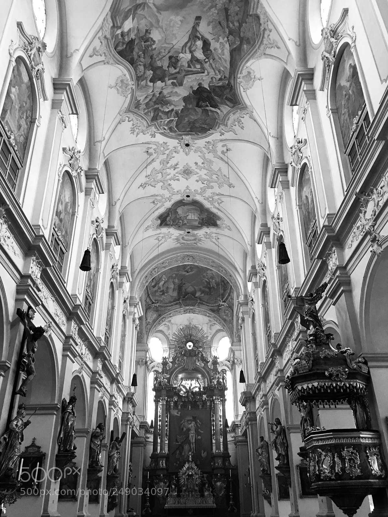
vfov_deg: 61.7
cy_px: 258
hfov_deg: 48.2
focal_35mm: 29
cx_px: 194
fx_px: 433
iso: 80
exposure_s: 1/10
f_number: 2.2
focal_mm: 4.15
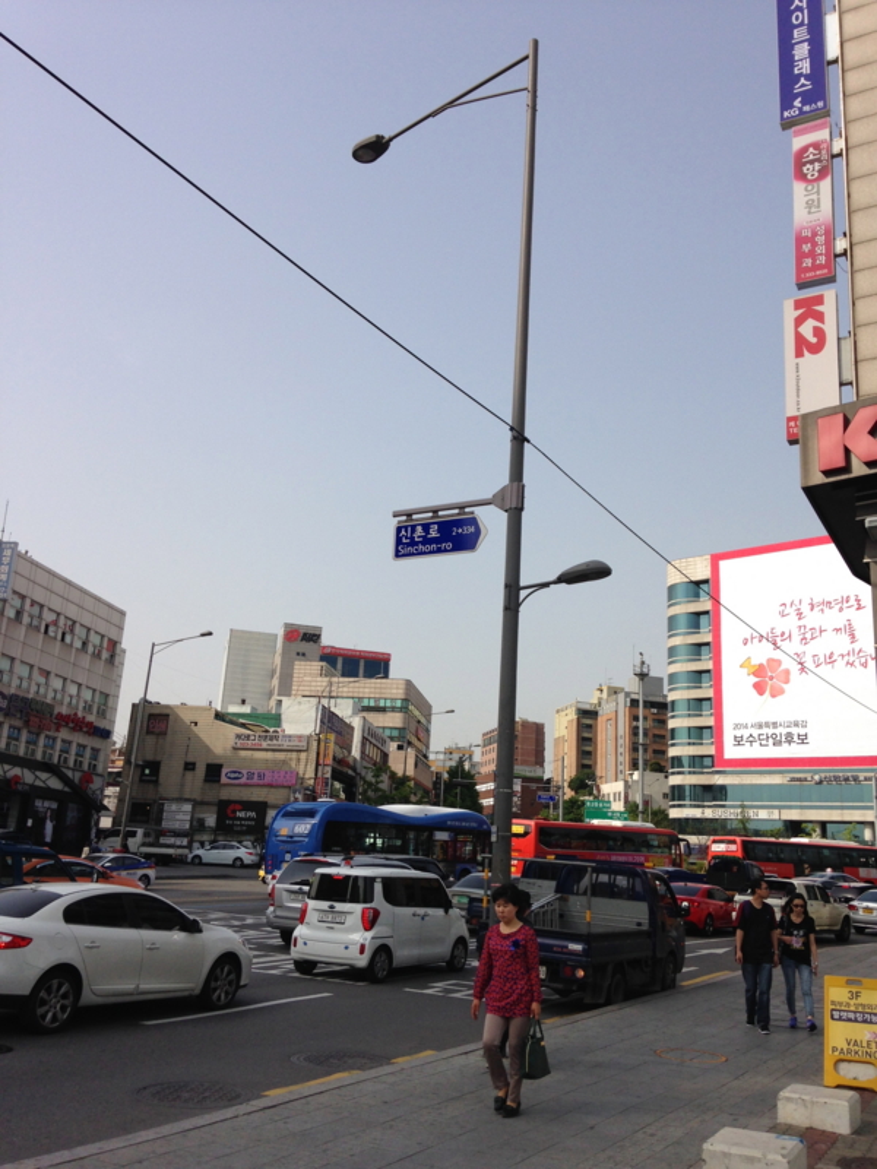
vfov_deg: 55.4
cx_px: 438
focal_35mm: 33
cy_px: 584
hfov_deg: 42.9
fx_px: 1115
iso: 50
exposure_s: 1/1695
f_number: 2.4
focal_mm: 4.12
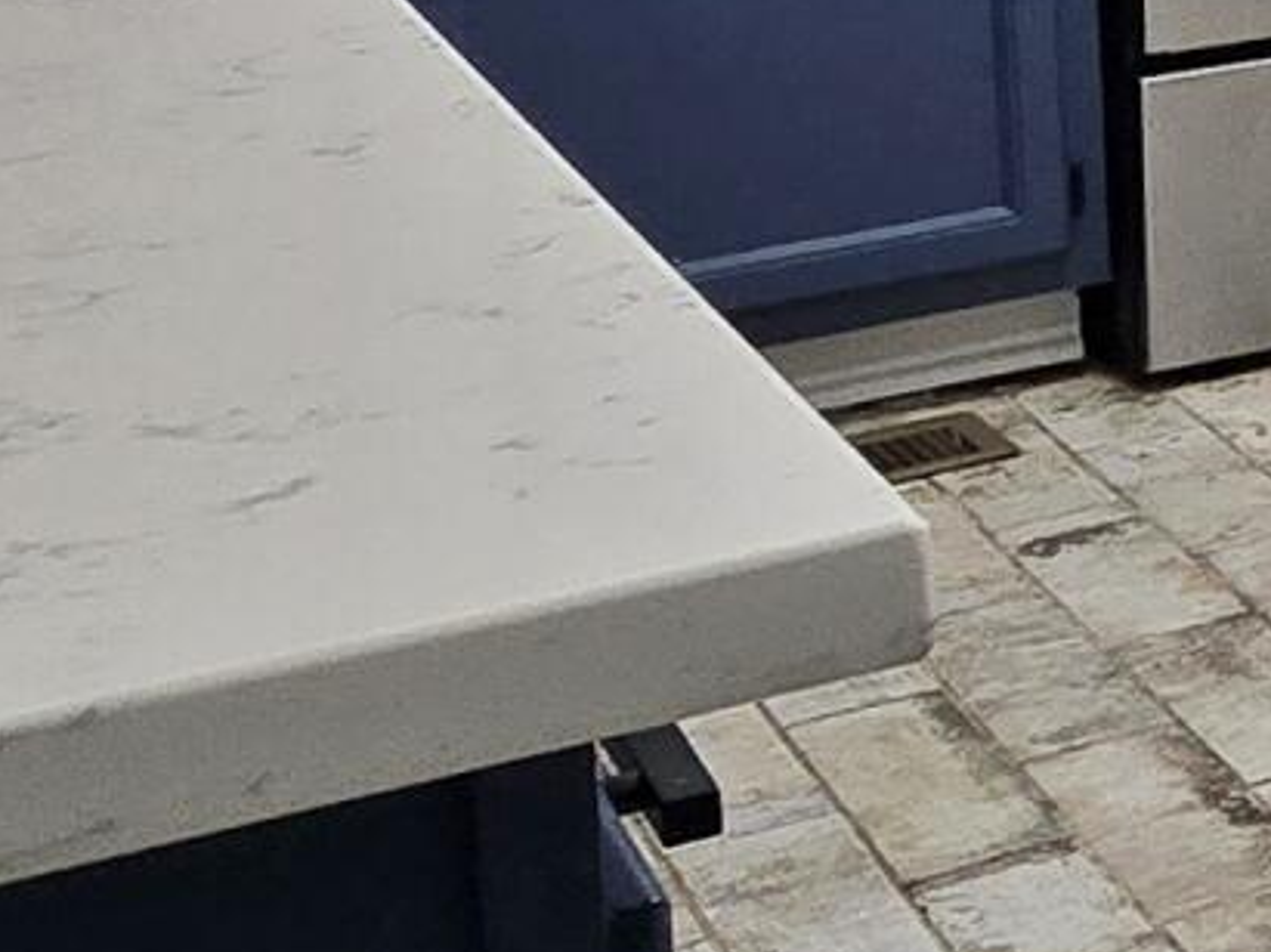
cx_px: 3297
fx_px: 3487
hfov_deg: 13.2
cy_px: -618
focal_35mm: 95
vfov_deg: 14.2
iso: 80
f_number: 2.2
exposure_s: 1/60
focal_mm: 2.2
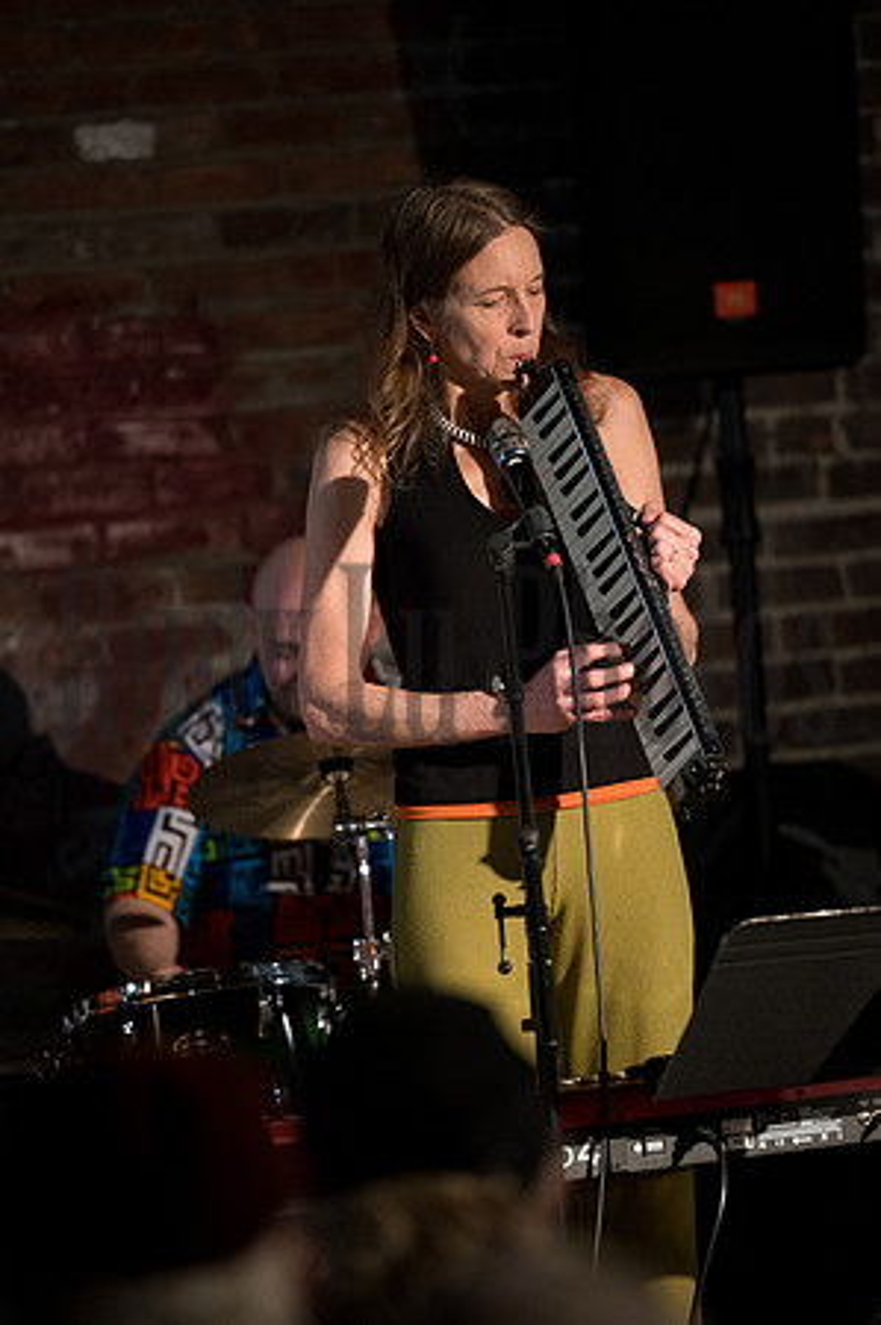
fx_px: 7358
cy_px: 662
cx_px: 440
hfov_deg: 6.9
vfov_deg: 10.3
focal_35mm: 200
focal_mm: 200
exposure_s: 1/80
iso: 6400
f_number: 2.8
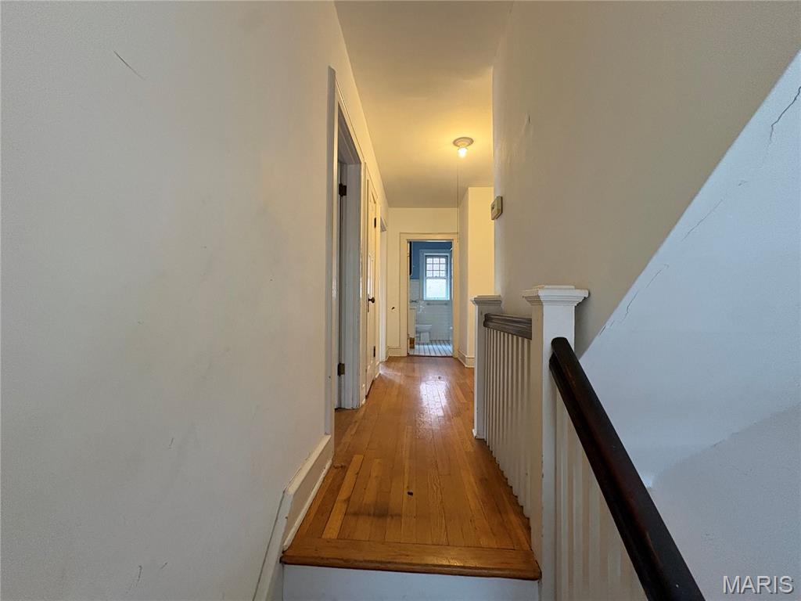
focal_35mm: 14
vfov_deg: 85.7
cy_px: 300
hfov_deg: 102.1
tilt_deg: +2.2
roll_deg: -0.1
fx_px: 324
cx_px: 400
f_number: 2.2
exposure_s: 1/60
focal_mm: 2.22
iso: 500
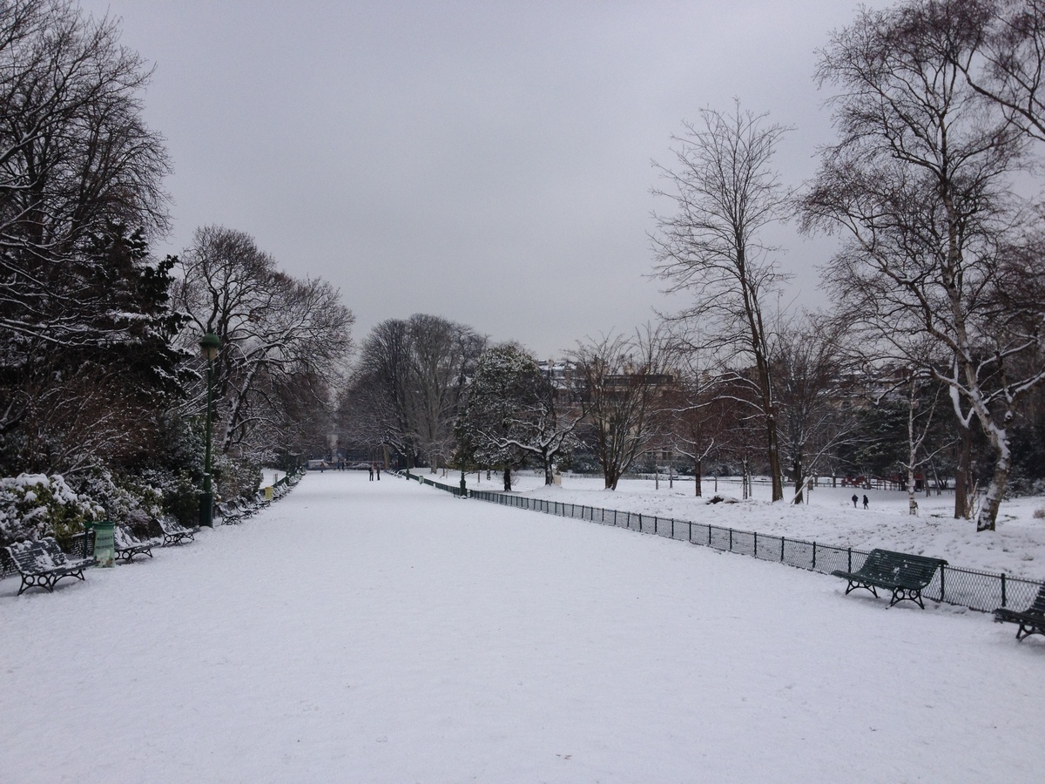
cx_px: 522
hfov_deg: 52.6
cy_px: 392
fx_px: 1057
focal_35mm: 35
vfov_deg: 40.7
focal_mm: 4.28
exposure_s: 1/987
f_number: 2.4
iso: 64
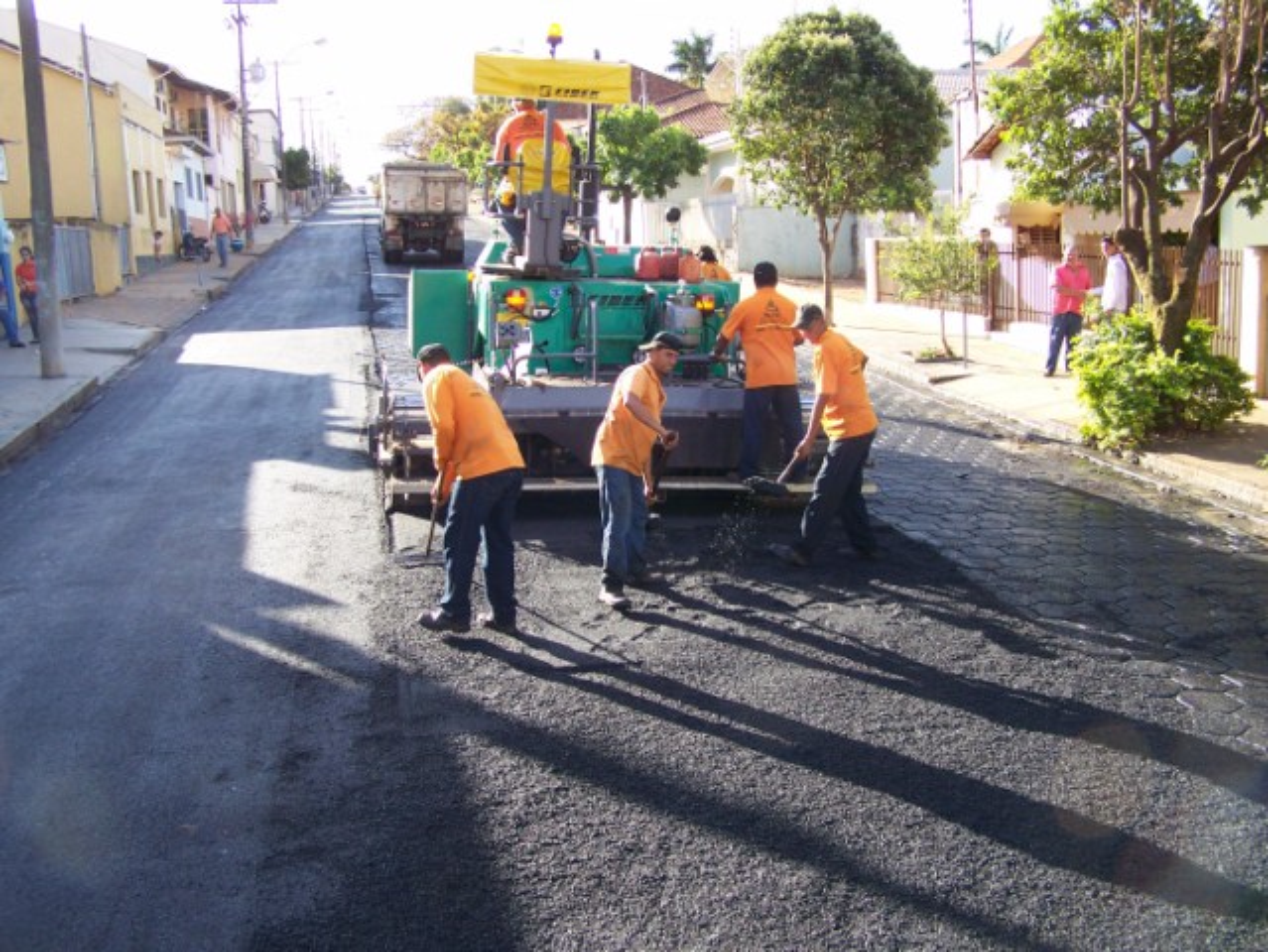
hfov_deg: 49.0
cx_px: 634
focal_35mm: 38
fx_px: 1393
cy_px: 476
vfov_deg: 37.8
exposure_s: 1/160
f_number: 2.8
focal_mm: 6.3
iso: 80
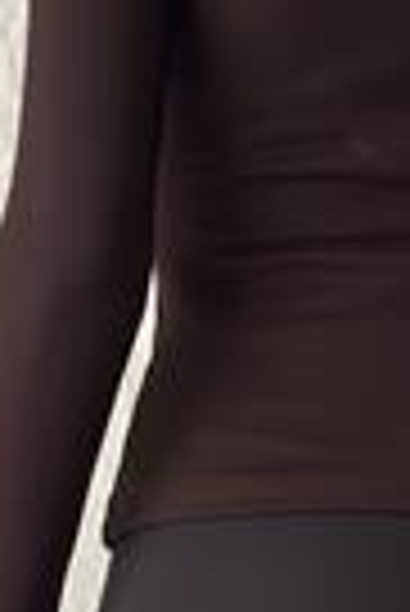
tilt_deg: +0.6
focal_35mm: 156
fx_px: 2658
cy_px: 414
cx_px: 396
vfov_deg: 13.1
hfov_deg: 8.8
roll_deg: +0.2
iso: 400
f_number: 1.78
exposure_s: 1/57
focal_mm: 6.86
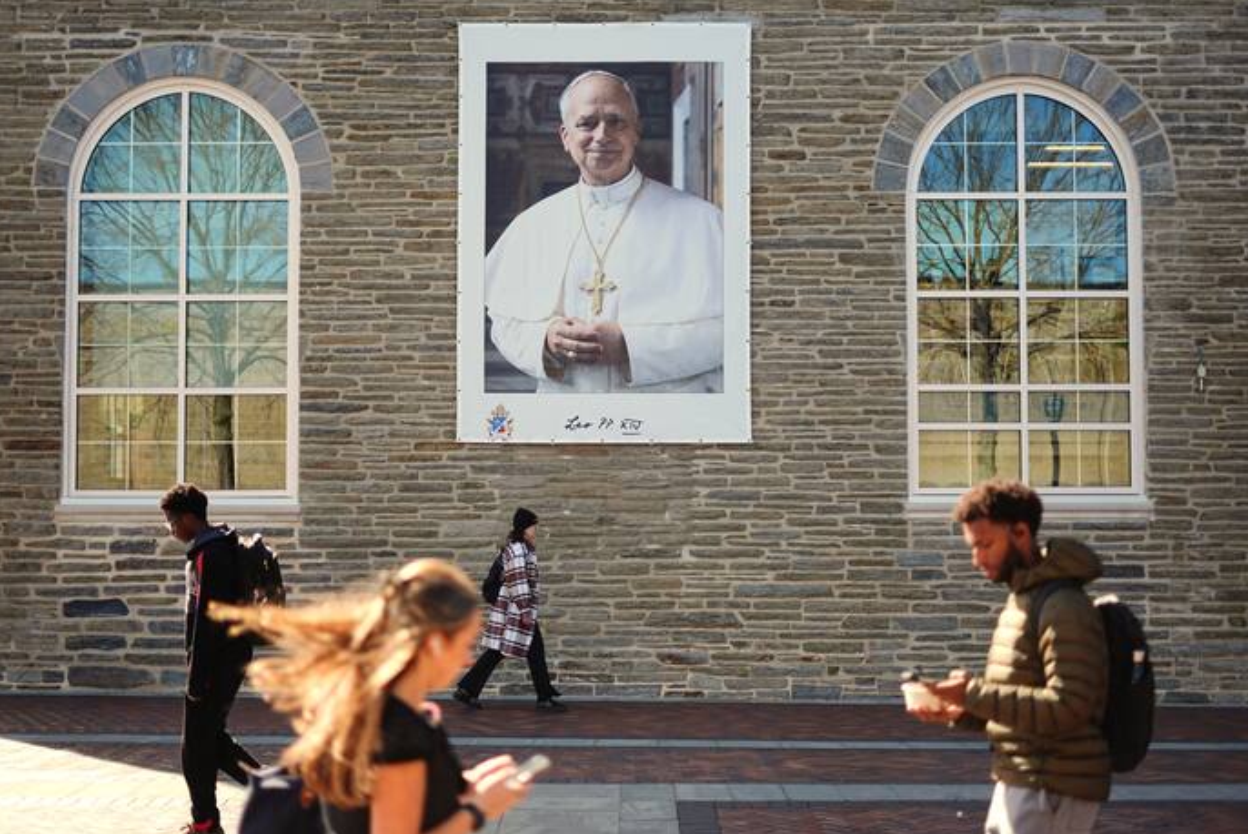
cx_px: 619
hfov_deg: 38.9
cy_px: 422
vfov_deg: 26.5
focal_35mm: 51
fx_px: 1769
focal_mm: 50
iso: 125
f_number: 1.8
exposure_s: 1/2000
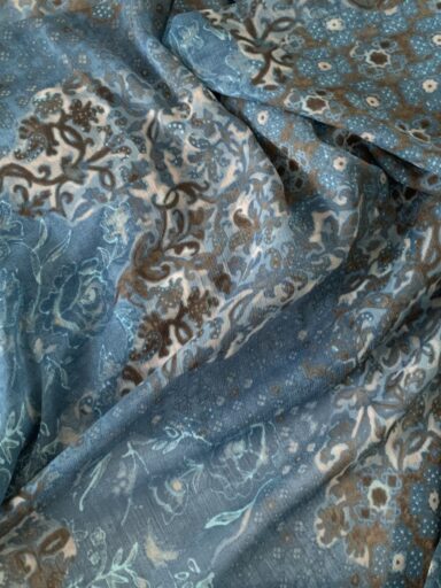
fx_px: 442
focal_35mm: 26
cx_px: 220
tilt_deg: -77.3
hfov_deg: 53.1
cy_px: 294
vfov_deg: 67.3
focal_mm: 4.25
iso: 400
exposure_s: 1/37
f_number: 1.8
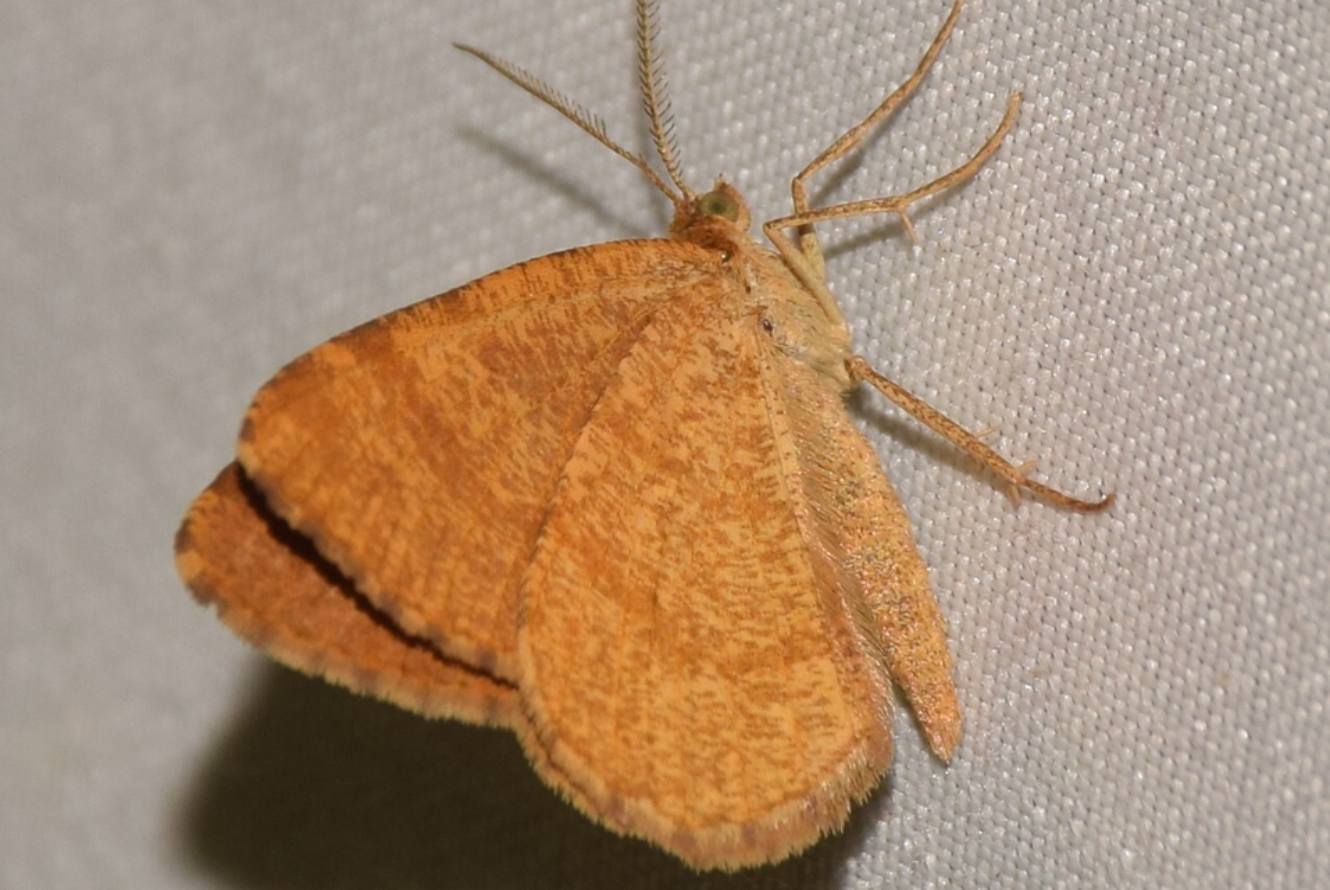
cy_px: 445
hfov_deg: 9.8
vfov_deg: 6.6
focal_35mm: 210
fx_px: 7765
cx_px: 665
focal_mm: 140
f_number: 10
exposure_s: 1/160
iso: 125
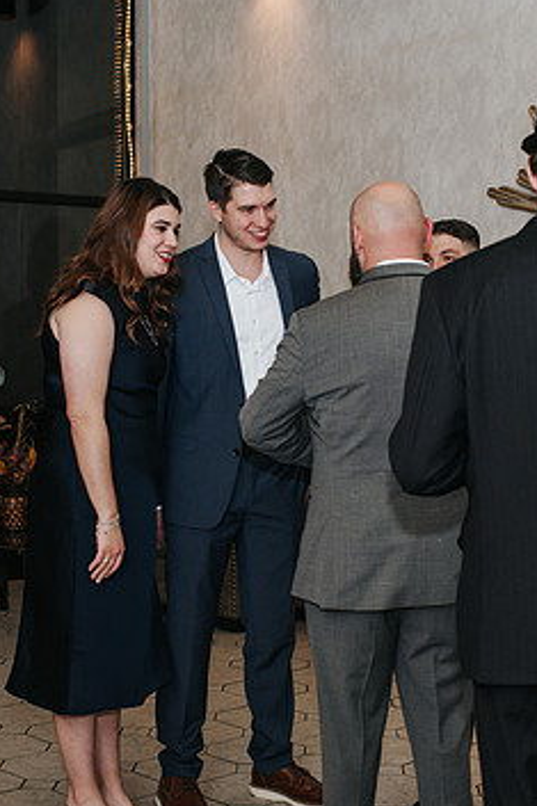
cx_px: 248
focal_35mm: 67
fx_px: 1500
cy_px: 486
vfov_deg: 30.0
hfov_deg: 20.3
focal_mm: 35
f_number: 3.2
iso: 800
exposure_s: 1/200
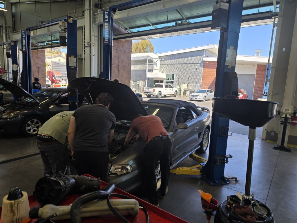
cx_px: 148
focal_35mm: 23
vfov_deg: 58.9
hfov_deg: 73.9
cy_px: 112
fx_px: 197
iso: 12
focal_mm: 6.3
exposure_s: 1/180
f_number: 1.7
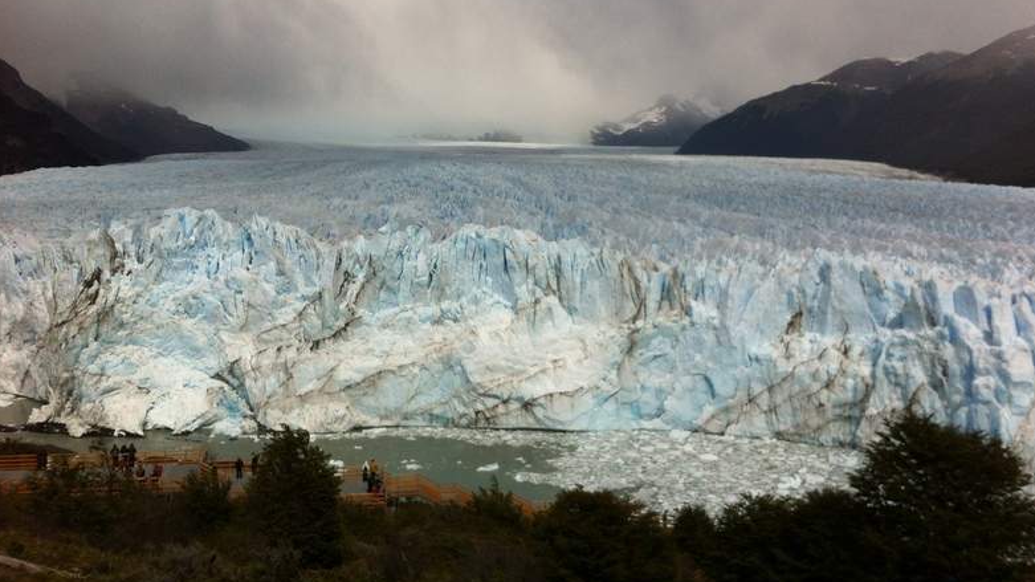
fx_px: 1070
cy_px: 211
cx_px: 525
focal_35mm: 39
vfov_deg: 30.3
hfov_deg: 51.6
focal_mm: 3.85
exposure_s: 1/6033
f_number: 2.8
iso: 80
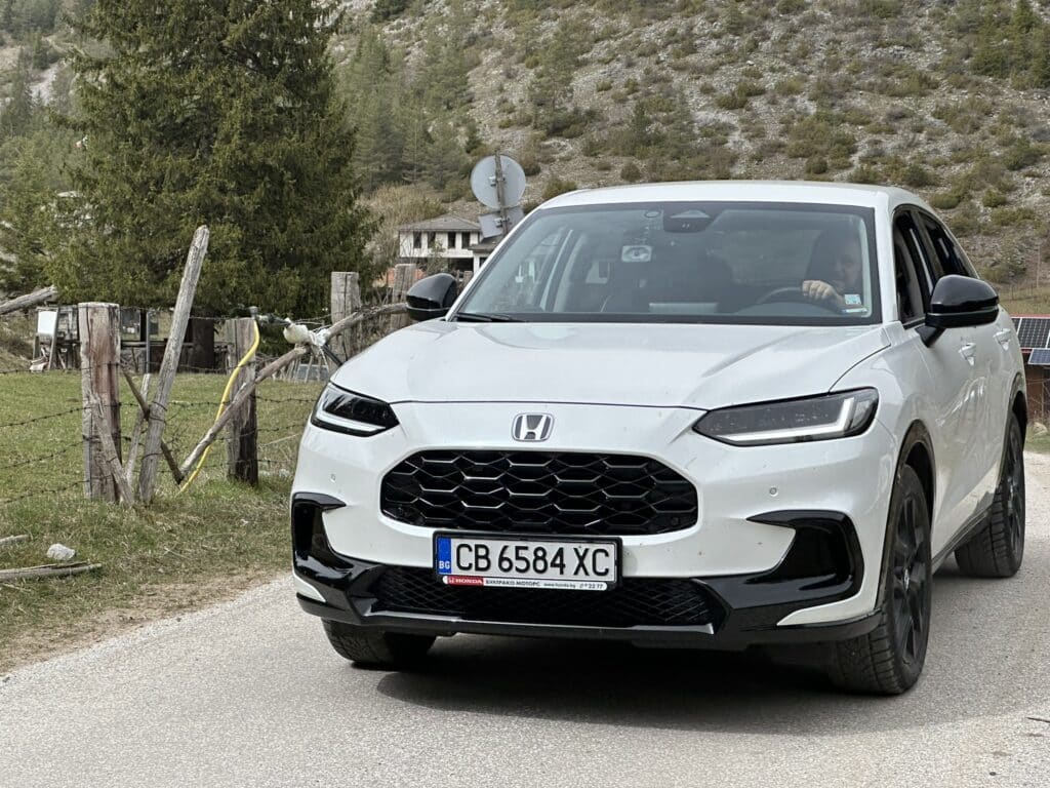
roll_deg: -0.8
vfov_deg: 19.1
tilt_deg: -1.6
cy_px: 394
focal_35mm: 77
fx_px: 2336
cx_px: 525
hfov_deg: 25.3
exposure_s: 1/589
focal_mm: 9
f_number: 2.8
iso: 32
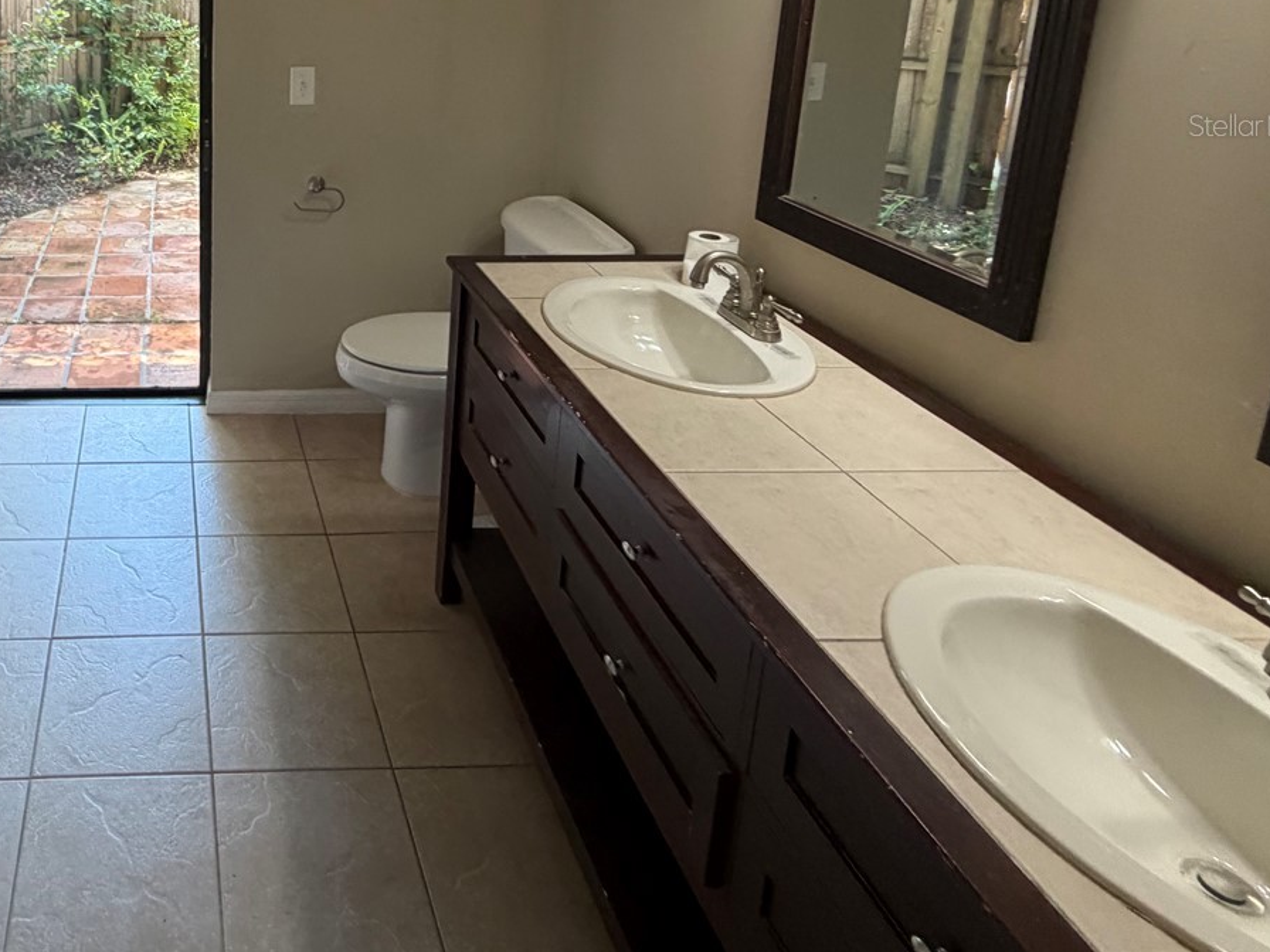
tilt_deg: -10.5
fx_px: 917
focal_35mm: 25
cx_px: 189
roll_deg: +0.4
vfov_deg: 49.8
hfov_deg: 61.3
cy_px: 125
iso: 200
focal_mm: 2.22
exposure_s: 1/120
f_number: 2.2
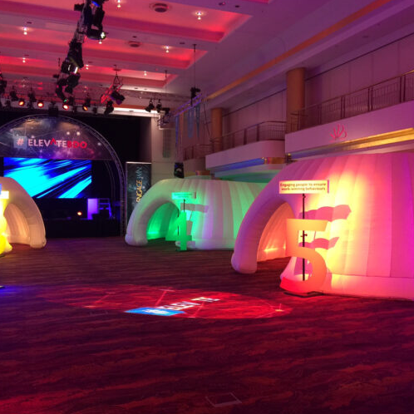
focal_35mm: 36
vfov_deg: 46.0
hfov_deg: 46.0
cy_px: 202
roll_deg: -0.5
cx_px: 220
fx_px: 487
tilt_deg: +0.6
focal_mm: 4.15
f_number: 2.2
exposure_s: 1/17
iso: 80
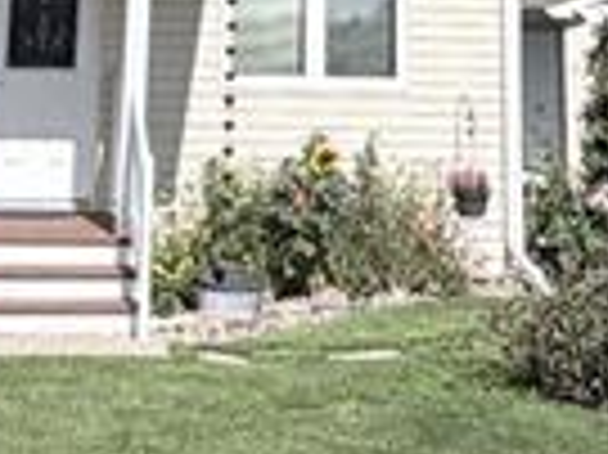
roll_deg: +0.1
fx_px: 1860
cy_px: -602
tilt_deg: +20.6
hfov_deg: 18.6
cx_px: 293
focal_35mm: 106
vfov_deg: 11.7
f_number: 2.2
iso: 20
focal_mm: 2.22
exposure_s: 1/1001
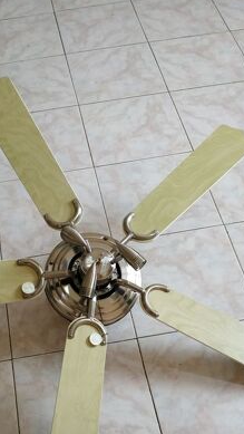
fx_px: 494
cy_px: 346
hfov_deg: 27.6
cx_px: 88
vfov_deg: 45.0
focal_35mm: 43
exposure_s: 1/25
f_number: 1.9
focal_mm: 3.94
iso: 400
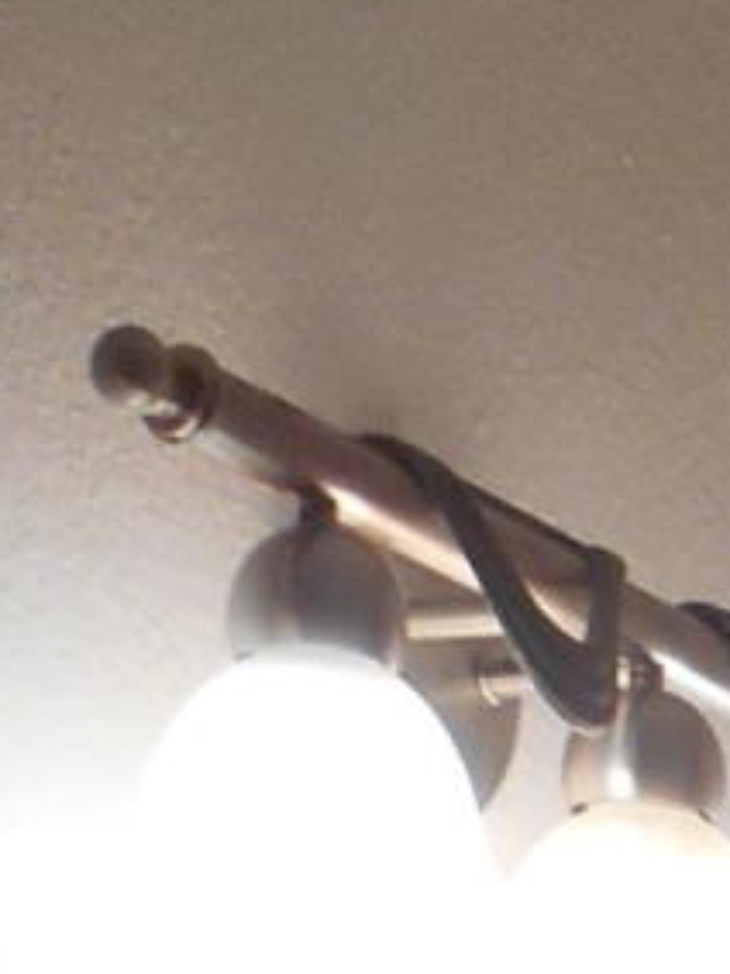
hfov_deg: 7.9
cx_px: 1023
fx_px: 5178
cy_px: 3005
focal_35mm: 184
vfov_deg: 8.7
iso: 80
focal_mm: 4.7
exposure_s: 1/40
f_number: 3.4
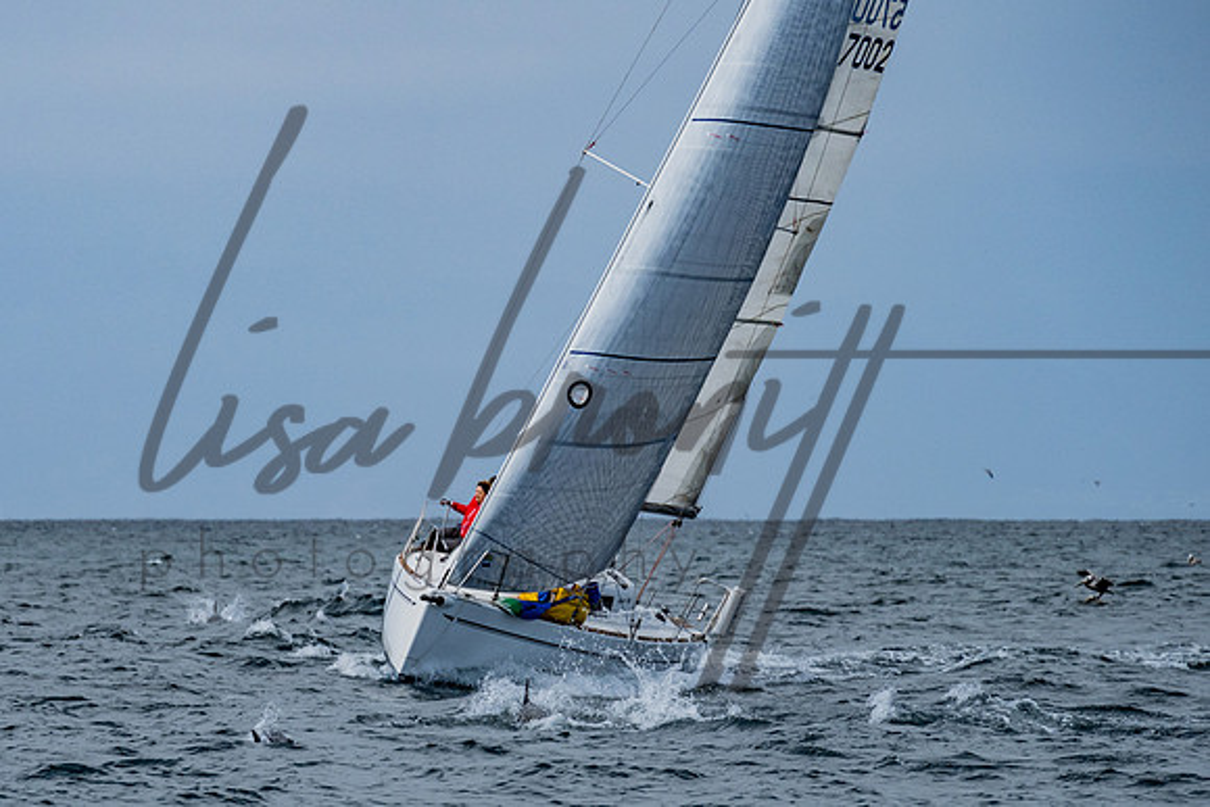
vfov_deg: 3.9
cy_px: 453
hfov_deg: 5.8
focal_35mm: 356
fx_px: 11953
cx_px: 389
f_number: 6.3
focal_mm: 200
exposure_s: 1/3200
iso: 200
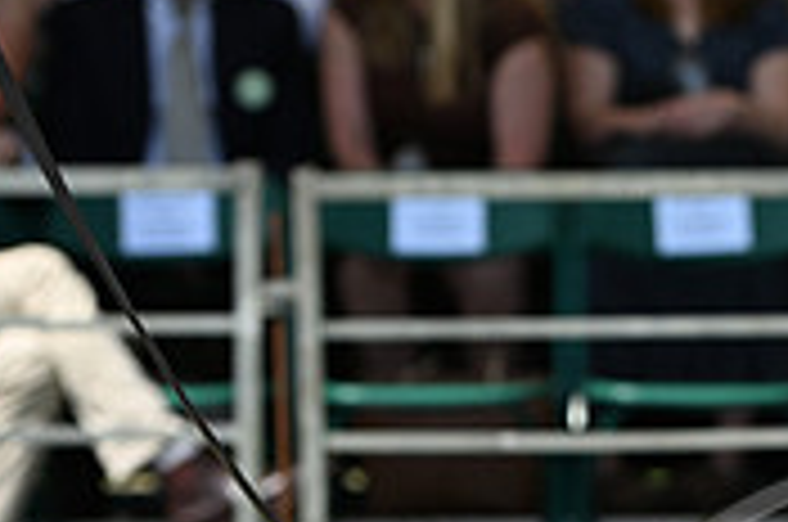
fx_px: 7407
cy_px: 844
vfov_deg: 4.0
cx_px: 914
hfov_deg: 6.1
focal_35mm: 339
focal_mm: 102
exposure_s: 1/1250
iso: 200
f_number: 4.5
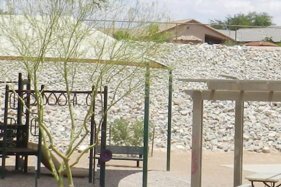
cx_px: 309
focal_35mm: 137
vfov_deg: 10.0
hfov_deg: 14.6
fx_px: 1069
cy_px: 40
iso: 160
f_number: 3.7
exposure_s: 1/1500
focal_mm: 5.6
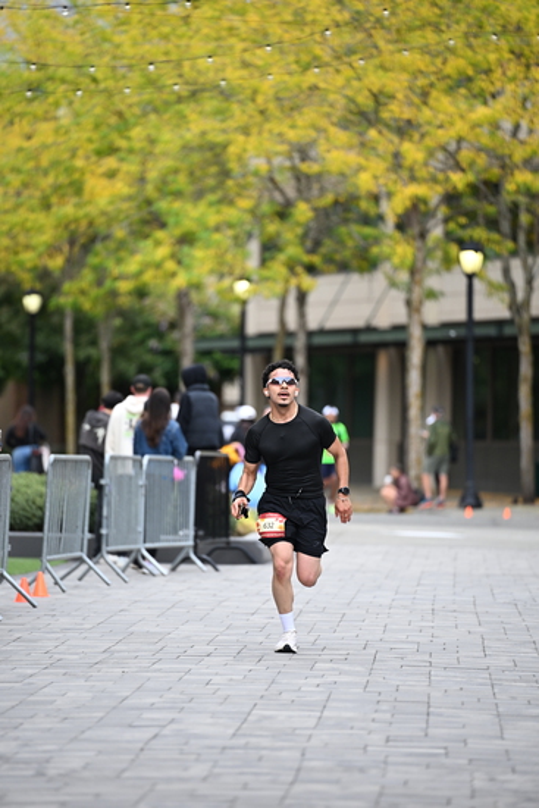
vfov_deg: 10.3
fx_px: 4488
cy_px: 404
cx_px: 270
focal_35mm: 200
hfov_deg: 6.9
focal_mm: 200
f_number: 2.8
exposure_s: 1/2000
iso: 800
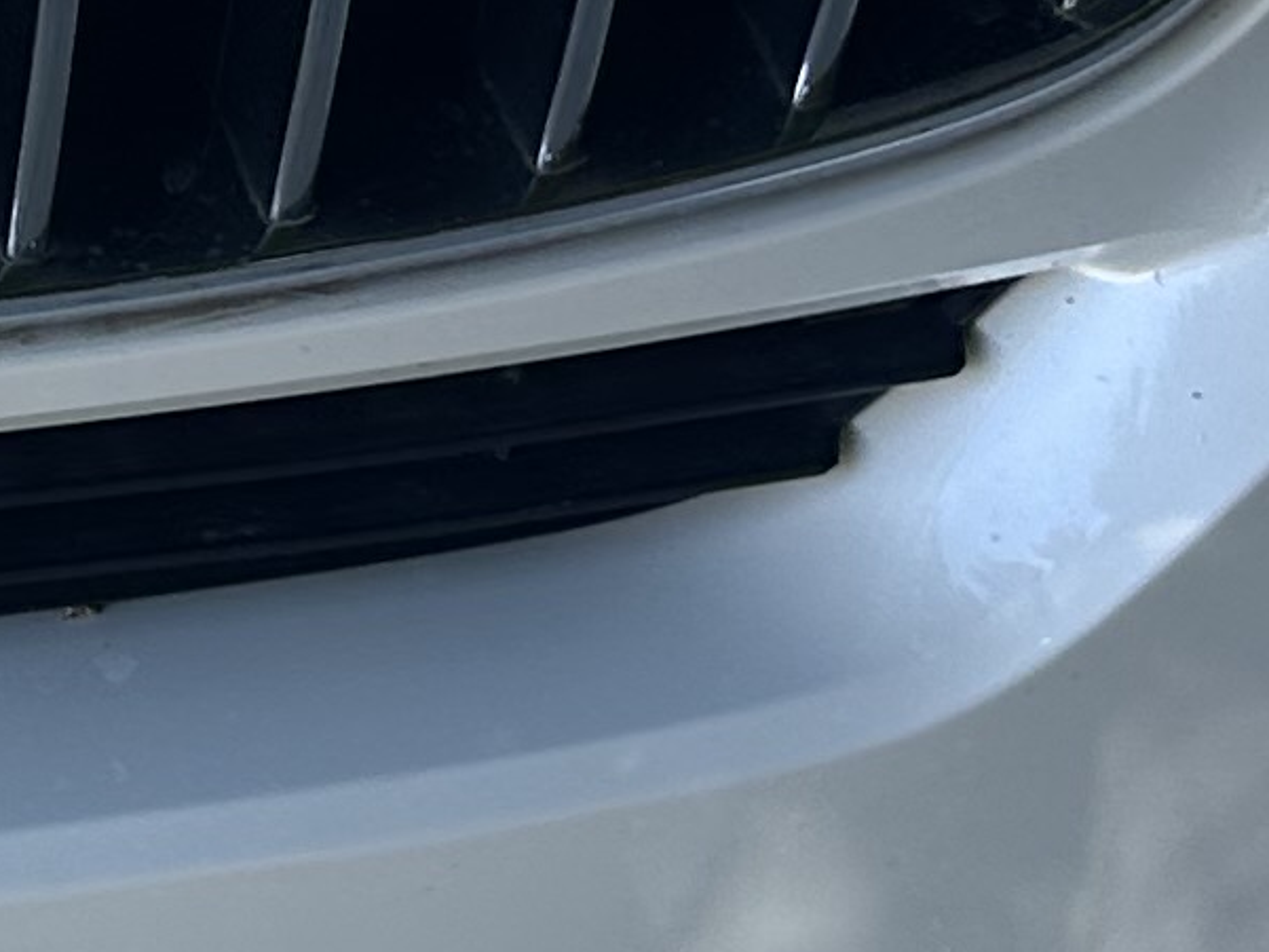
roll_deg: +4.9
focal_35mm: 161
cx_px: -1195
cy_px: 182
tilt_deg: -33.2
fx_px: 5903
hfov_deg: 11.2
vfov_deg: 9.2
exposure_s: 1/910
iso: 80
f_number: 1.78
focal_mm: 6.86
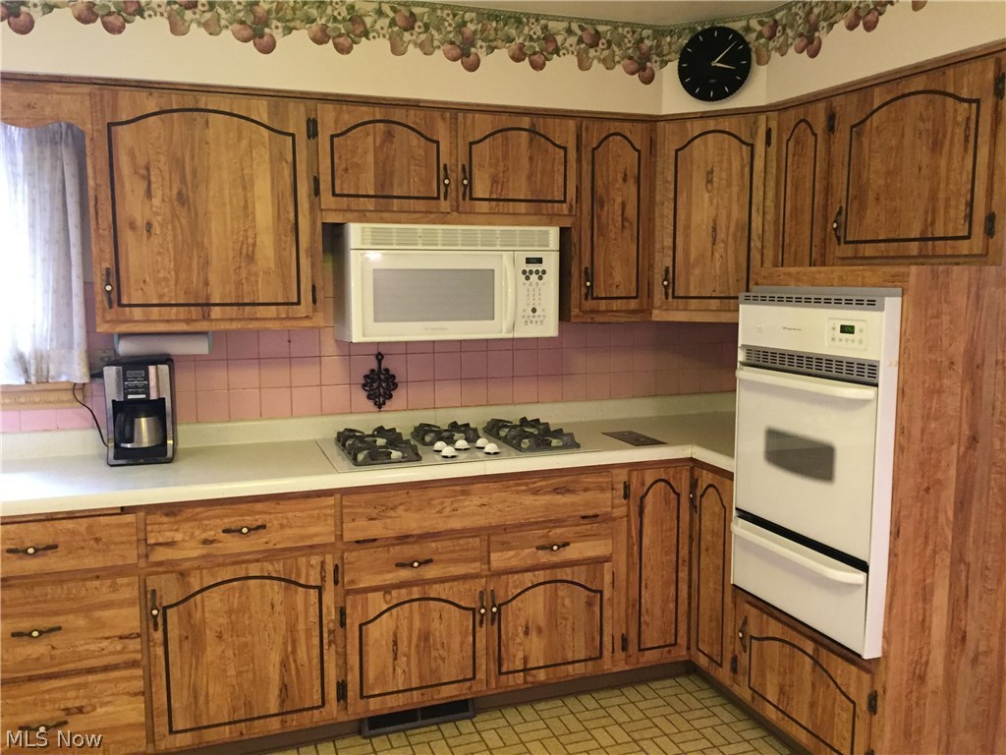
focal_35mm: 29
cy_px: 378
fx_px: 843
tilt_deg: -7.5
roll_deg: -0.2
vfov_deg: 48.2
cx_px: 503
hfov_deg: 61.7
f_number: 2.2
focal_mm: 4.15
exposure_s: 1/17
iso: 250
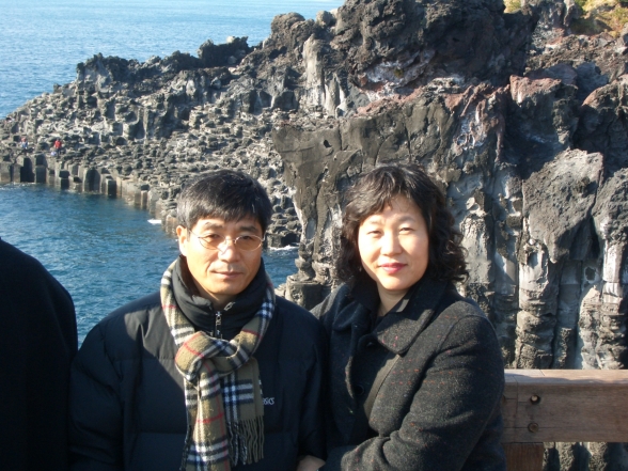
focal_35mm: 62
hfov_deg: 31.2
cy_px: 236
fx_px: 1125
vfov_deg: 23.7
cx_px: 314
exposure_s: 1/100
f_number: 5.6
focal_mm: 10.2
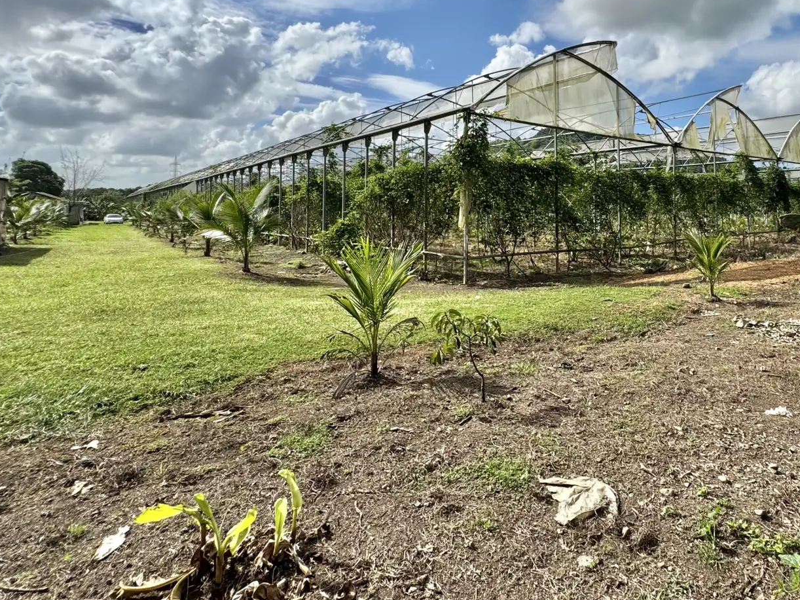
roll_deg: -0.9
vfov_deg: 59.0
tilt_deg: +1.6
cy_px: 179
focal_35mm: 22
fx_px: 508
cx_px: 535
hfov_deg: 74.0
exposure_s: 1/2985
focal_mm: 2.22
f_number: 2.2
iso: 50
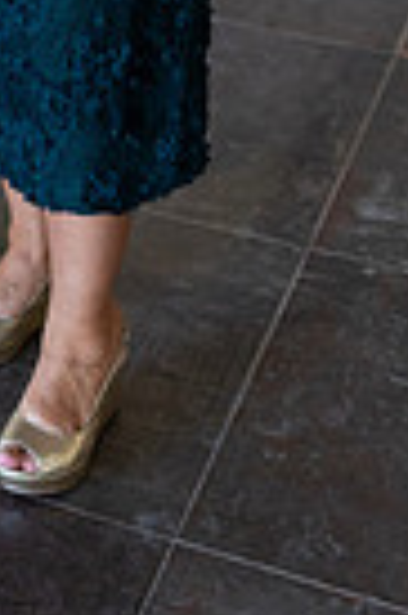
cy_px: -368
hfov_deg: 11.7
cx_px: -67
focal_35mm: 115
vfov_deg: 16.0
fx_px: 1960
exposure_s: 1/320
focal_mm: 35
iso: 1600
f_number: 3.5
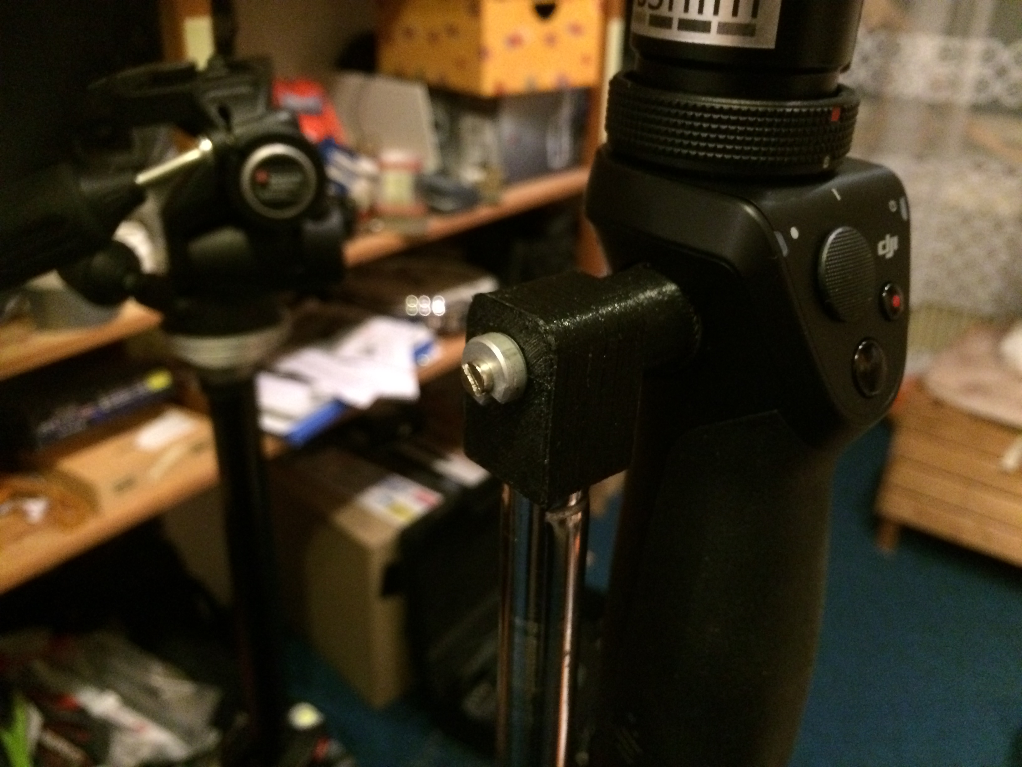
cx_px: 511
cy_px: 384
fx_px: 856
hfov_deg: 61.7
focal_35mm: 29
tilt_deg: -26.7
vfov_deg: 48.2
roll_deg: -1.2
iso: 500
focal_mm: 4.15
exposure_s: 1/17
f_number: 2.2
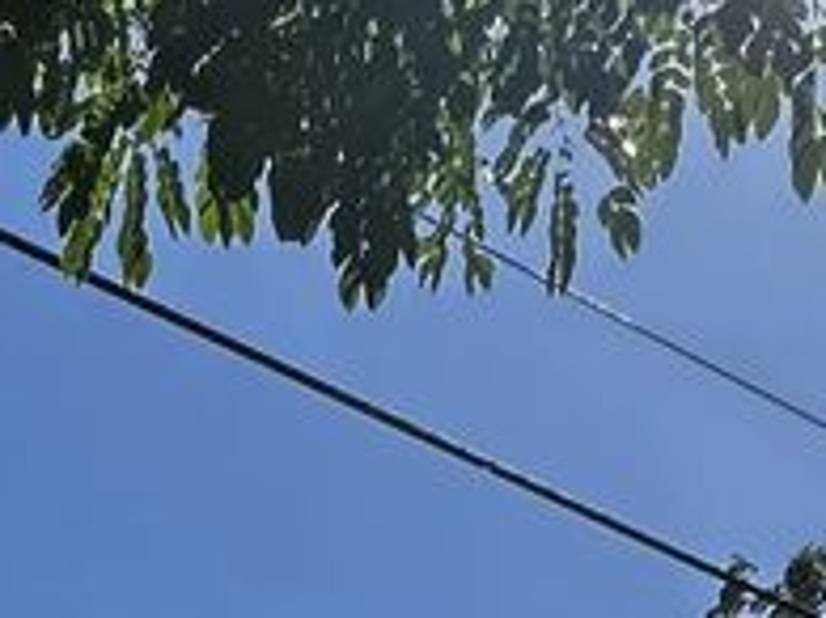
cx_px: -42
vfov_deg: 10.5
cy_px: 1856
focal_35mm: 98
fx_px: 2337
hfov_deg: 19.3
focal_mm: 2.22
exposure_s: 1/1261
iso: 50
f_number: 2.2
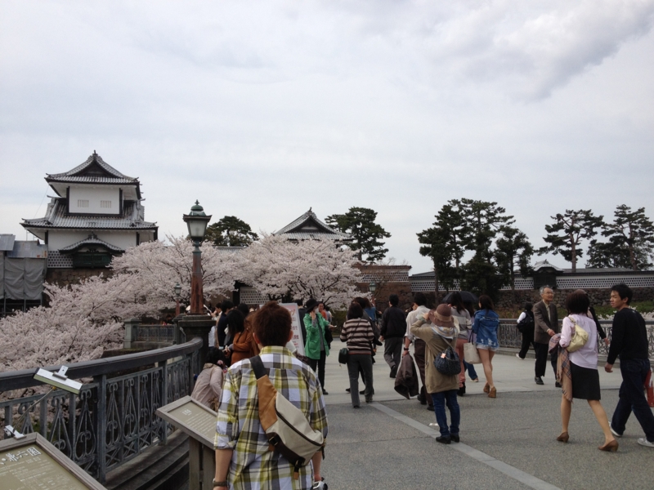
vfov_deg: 40.7
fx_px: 661
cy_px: 245
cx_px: 327
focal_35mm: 35
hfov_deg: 52.6
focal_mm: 4.28
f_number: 2.4
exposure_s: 1/1905
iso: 64
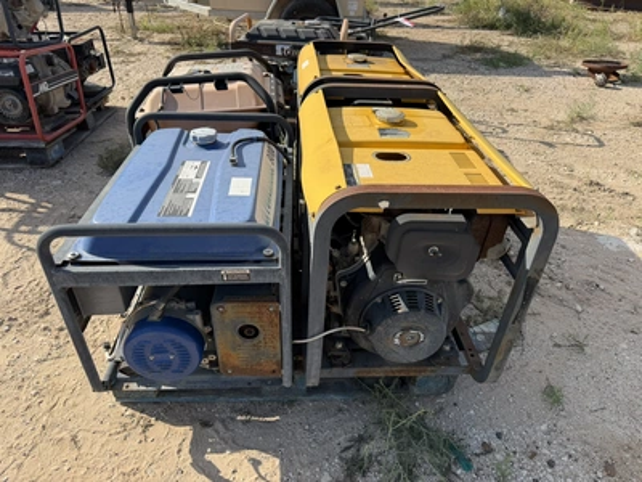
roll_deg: -2.1
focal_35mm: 24
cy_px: 241
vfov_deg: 56.8
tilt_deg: -32.0
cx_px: 321
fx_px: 445
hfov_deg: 71.6
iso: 80
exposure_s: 1/3279
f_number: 1.78
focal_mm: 6.76
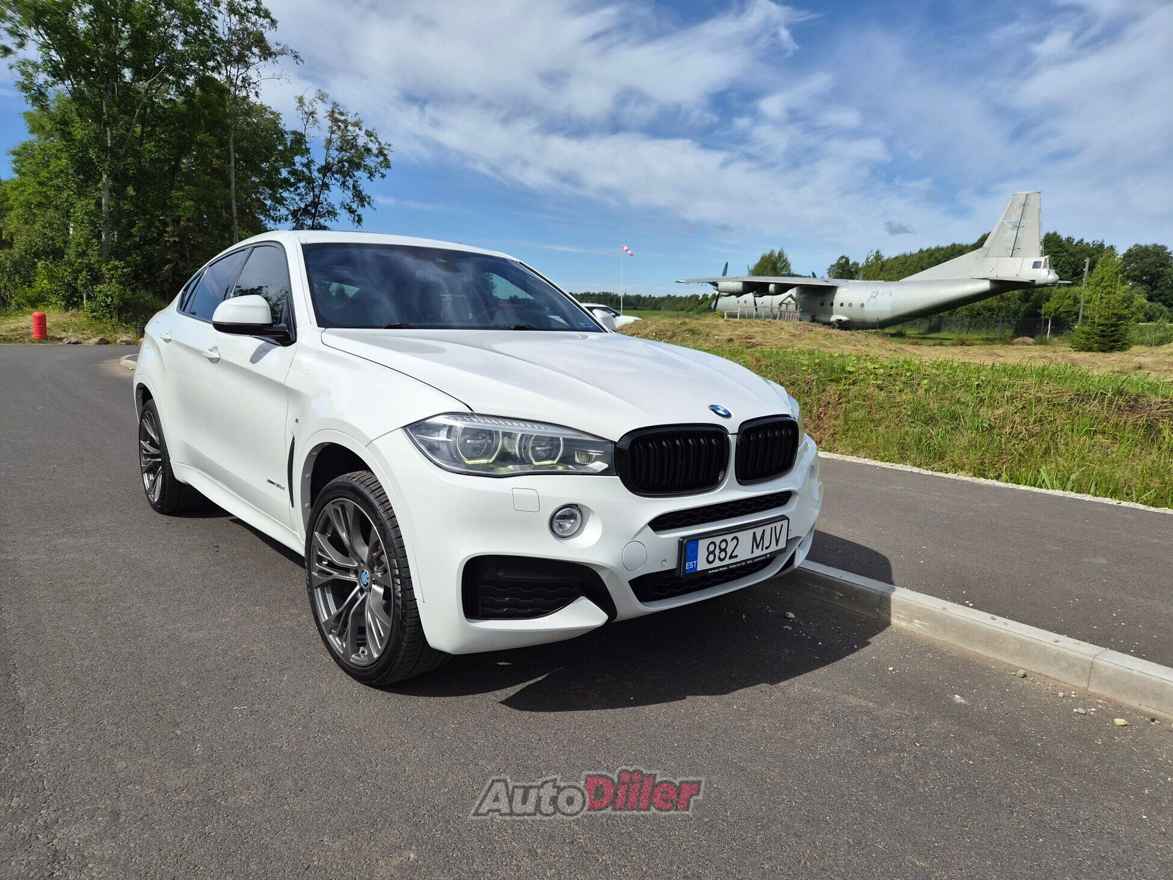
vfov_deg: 58.9
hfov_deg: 73.9
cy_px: 440
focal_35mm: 23
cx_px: 586
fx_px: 779
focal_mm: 5.4
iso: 80
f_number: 1.8
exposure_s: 1/6736
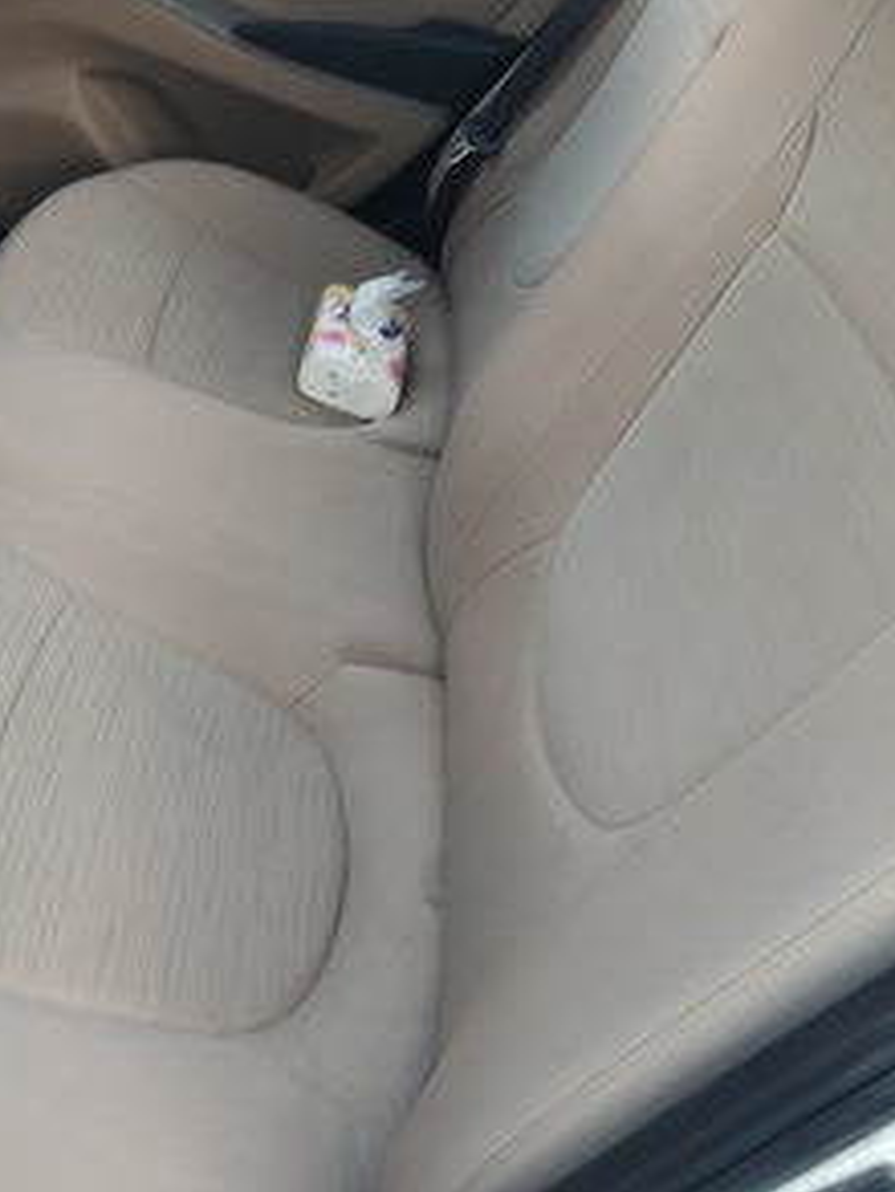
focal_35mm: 39
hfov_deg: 36.8
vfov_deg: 47.3
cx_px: 401
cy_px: 433
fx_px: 1343
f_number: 1.8
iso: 183
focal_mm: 4.15
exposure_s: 1/33.3
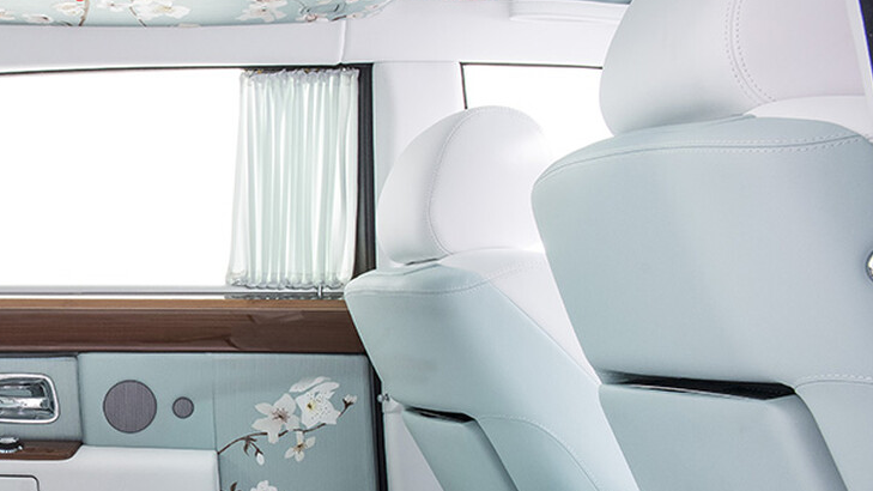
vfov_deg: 18.6
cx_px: -8
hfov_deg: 30.4
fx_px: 1481
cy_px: 404
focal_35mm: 64
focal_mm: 29
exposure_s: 1/5
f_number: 11
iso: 800
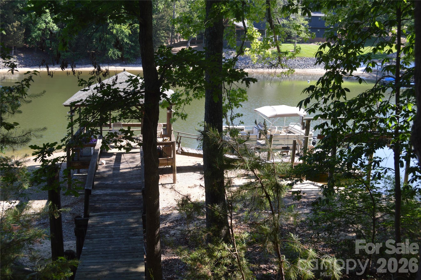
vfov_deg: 36.8
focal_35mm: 36
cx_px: 210
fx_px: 421
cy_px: 140
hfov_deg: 53.2
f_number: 5.6
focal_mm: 24
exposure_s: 1/125
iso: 180
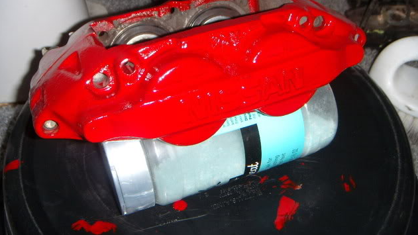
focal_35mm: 42
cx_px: 209
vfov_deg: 28.2
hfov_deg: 48.4
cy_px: 79
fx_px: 466
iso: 64
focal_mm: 6.4
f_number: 3.5
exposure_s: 1/60.2
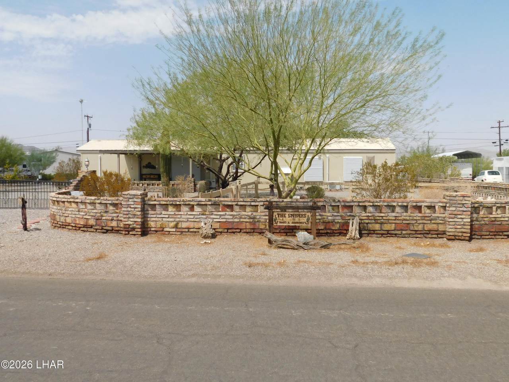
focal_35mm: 30
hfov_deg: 60.0
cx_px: 254
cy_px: 191
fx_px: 441
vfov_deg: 46.8
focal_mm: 5.3
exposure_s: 1/500
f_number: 6.4
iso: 125
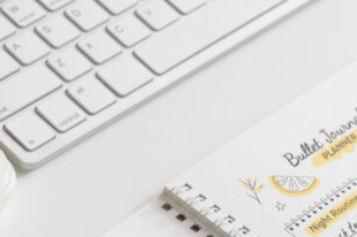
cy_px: 208
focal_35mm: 198
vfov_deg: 6.9
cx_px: 104
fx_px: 1961
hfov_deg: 10.4
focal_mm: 60
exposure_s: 1/800
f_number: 5.6
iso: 400
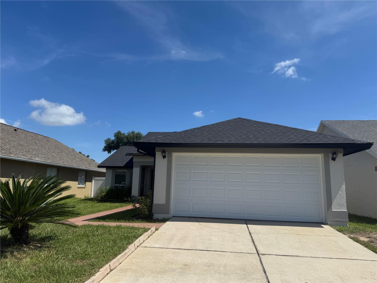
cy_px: 142
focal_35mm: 24
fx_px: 261
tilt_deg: +9.4
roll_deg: -1.8
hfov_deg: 71.6
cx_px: 188
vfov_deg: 56.8
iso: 80
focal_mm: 6.76
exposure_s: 1/6410
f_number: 1.78
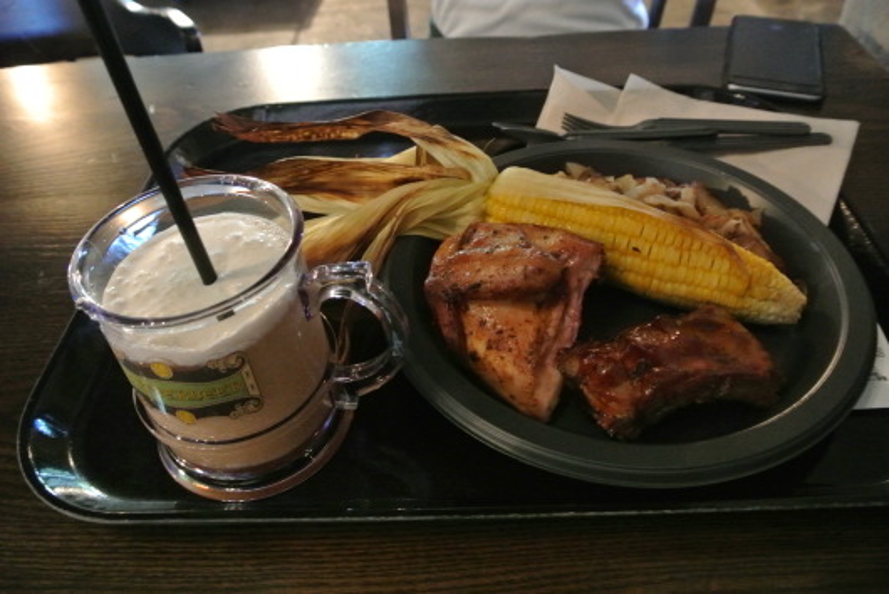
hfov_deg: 67.4
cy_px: 297
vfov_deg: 48.0
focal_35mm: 27
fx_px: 667
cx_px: 444
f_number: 3.5
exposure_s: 1/5
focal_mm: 10
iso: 3200
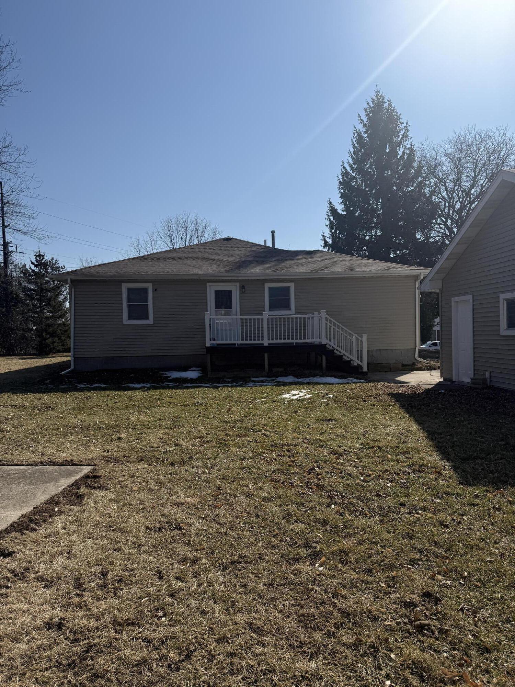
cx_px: 258
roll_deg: +0.3
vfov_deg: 71.6
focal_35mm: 24
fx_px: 476
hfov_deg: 56.8
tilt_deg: -0.7
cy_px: 344
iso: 100
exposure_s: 1/10309
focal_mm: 6.76
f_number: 1.78
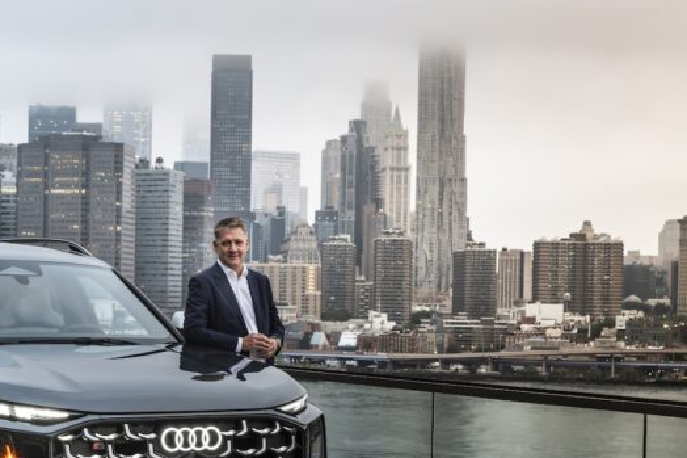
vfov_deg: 18.8
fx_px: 1373
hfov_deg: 27.8
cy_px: 332
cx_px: 187
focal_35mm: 72
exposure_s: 1/50
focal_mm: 46
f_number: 5.6
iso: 1600
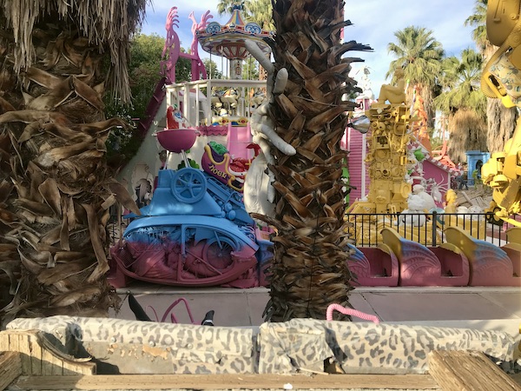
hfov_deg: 63.4
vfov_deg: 49.7
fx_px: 421
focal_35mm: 28
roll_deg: -0.8
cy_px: 196
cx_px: 260
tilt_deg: -5.3
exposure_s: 1/812
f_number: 1.8
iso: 20
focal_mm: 3.99
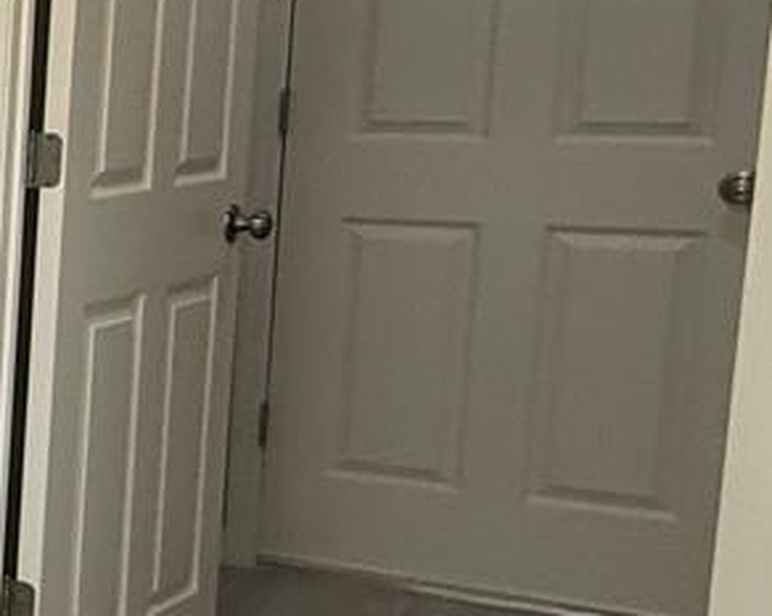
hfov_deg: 15.6
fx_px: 1712
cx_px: -1013
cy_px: 256
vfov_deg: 20.4
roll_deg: +1.1
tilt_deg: -6.7
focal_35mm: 75
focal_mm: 2.22
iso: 160
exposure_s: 1/120
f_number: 2.2
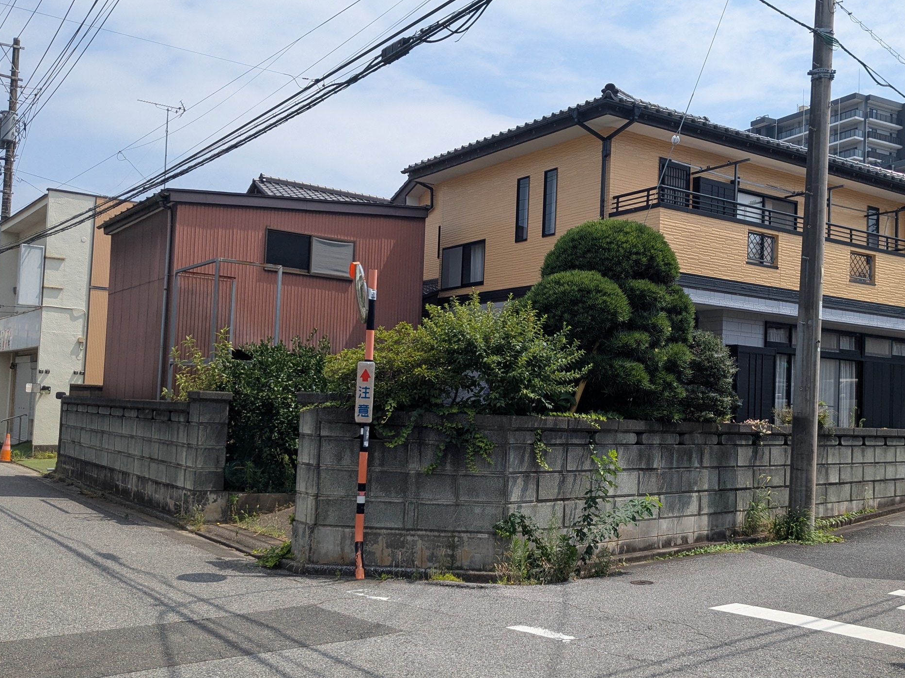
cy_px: 362
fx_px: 967
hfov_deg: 49.6
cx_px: 570
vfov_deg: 38.6
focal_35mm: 37
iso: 45
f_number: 1.73
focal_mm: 4.38
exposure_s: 1/2597
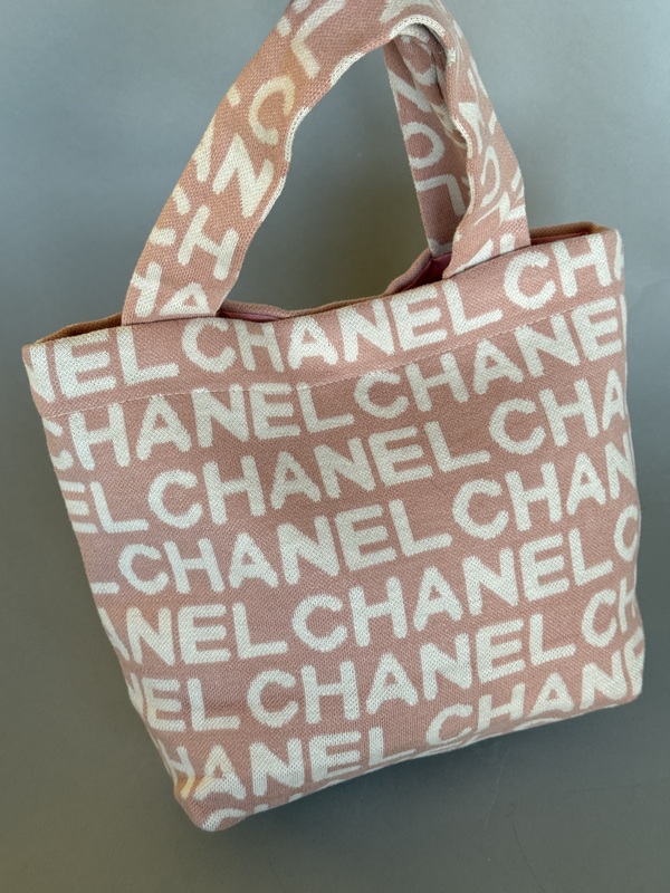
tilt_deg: -46.8
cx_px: 335
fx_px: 1239
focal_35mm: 48
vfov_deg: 39.7
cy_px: 446
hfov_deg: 30.3
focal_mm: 6.76
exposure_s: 1/121
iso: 80
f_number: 1.78
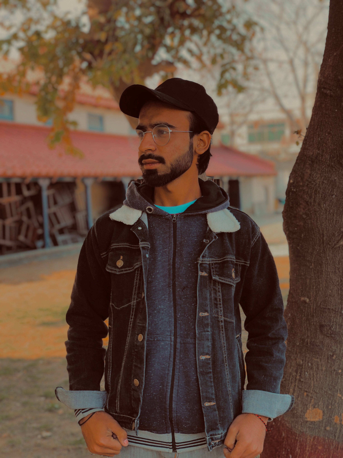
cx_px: 172
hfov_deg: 28.0
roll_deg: +1.9
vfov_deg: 36.8
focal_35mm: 52
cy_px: 229
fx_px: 687
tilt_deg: -3.9
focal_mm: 6
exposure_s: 1/60
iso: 16
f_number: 2.4
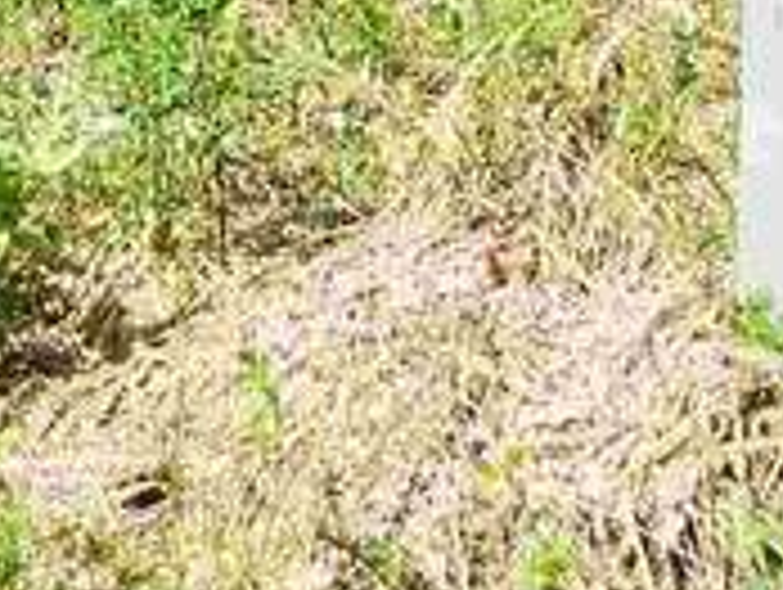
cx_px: 1418
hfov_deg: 10.9
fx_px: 3828
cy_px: -1338
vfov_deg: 7.5
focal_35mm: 169
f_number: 1.8
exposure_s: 1/606
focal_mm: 5.4
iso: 20
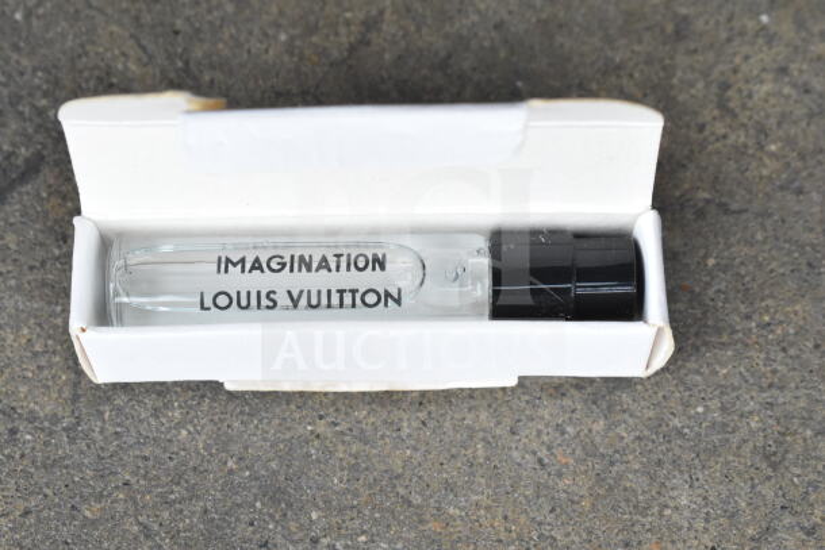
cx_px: 412
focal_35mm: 82
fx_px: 1891
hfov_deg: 24.6
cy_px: 275
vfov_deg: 16.6
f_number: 10
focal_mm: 55
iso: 1600
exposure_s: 1/400
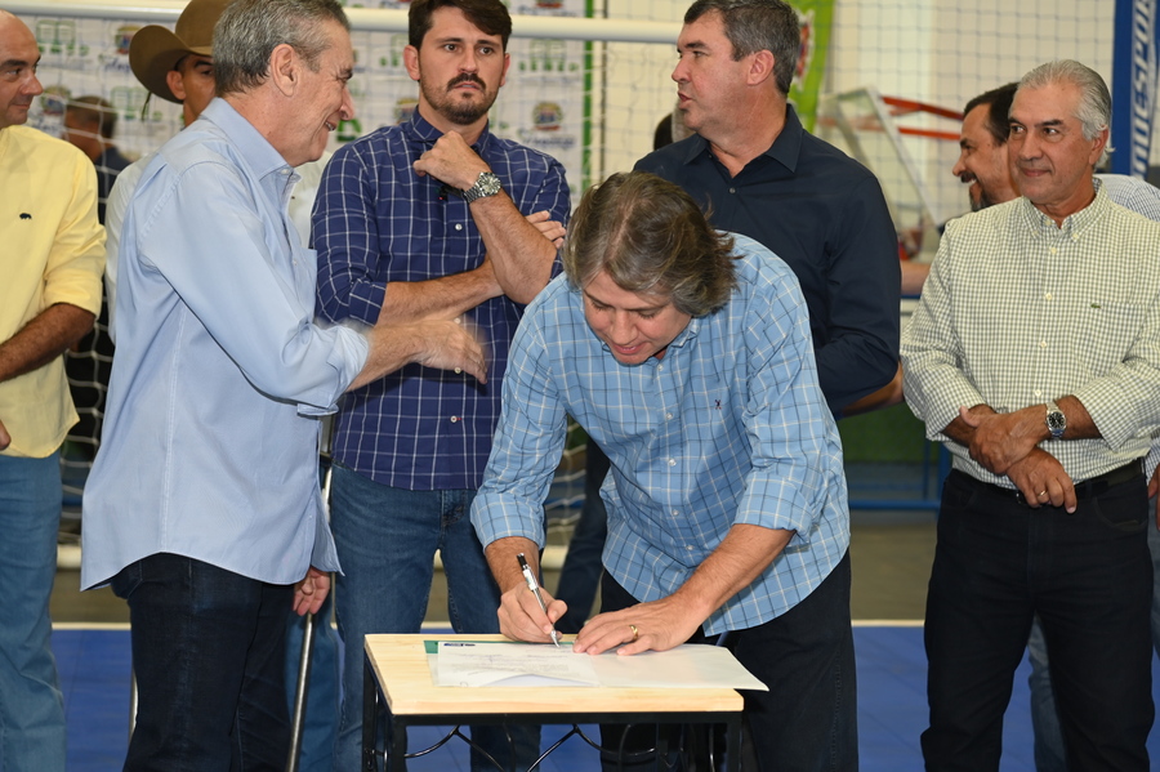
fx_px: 2254
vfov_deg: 19.4
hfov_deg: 28.9
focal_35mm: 70
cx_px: 580
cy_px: 386
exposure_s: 1/60
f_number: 4
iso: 500
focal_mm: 70
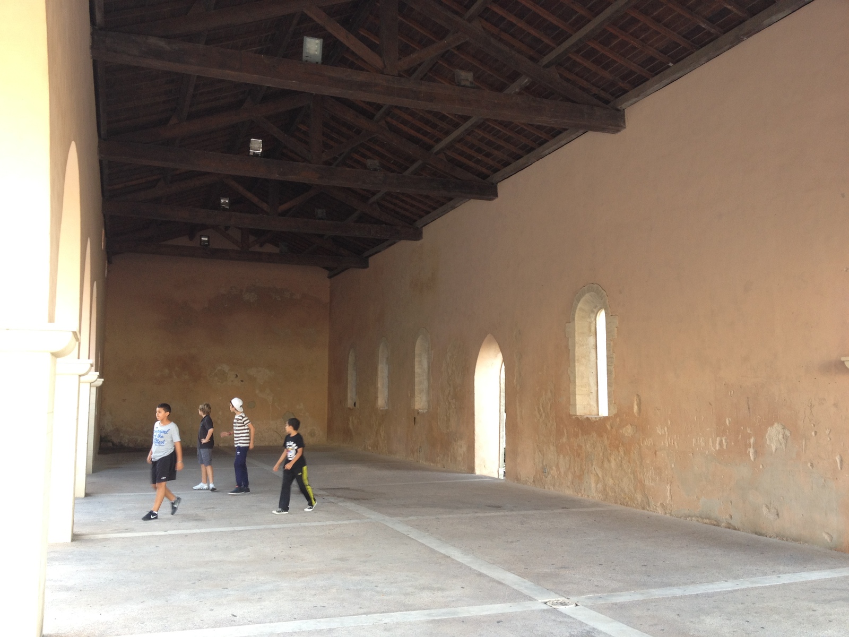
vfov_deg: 40.7
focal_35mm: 35
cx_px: 424
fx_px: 858
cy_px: 318
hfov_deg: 52.6
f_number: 2.4
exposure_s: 1/30
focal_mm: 4.28
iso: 64
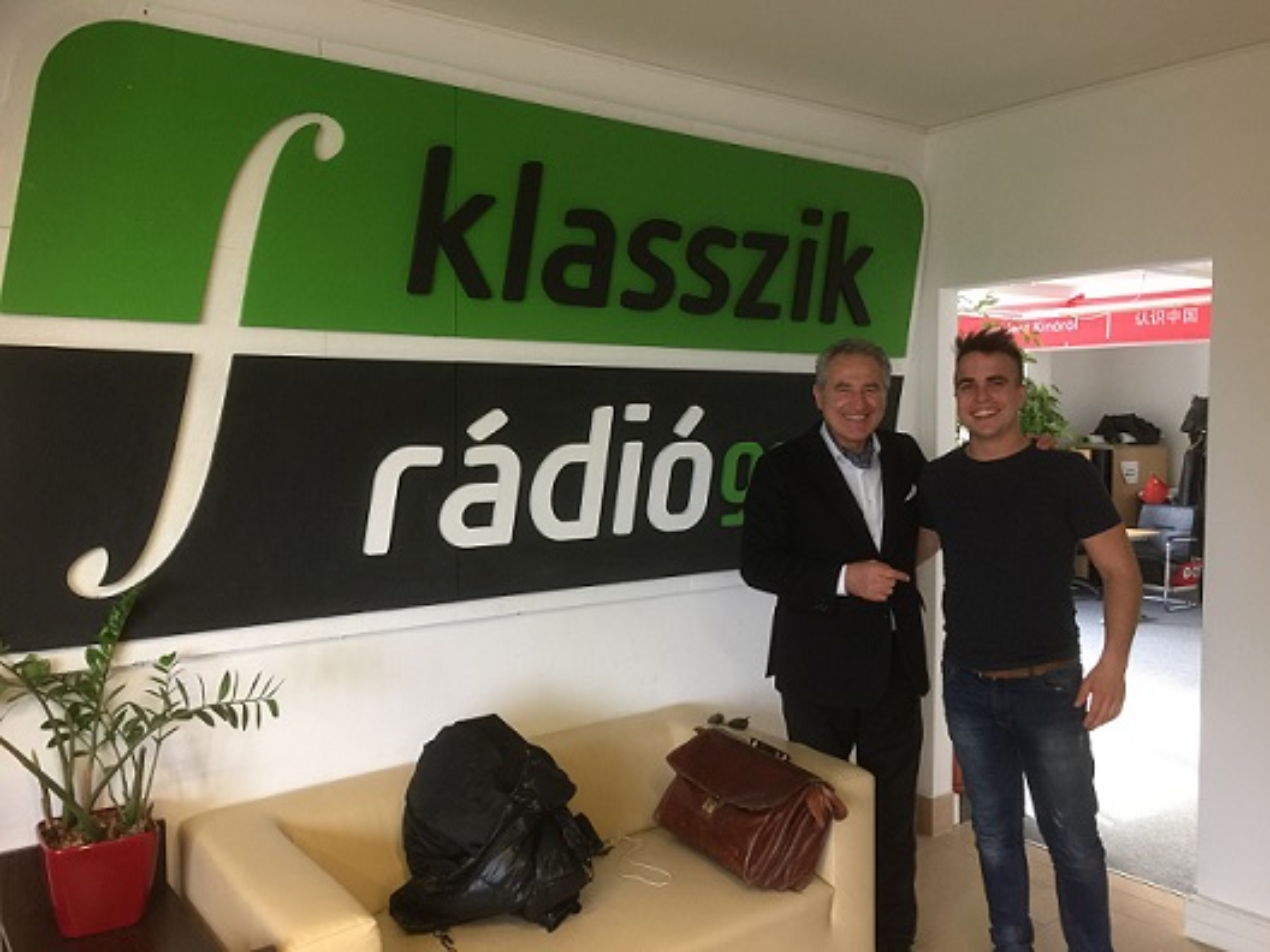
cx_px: 635
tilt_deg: -2.9
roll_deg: +0.1
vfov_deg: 48.2
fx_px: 1064
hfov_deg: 61.7
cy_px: 476
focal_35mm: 29
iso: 100
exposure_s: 1/17
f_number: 2.2
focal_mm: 4.15
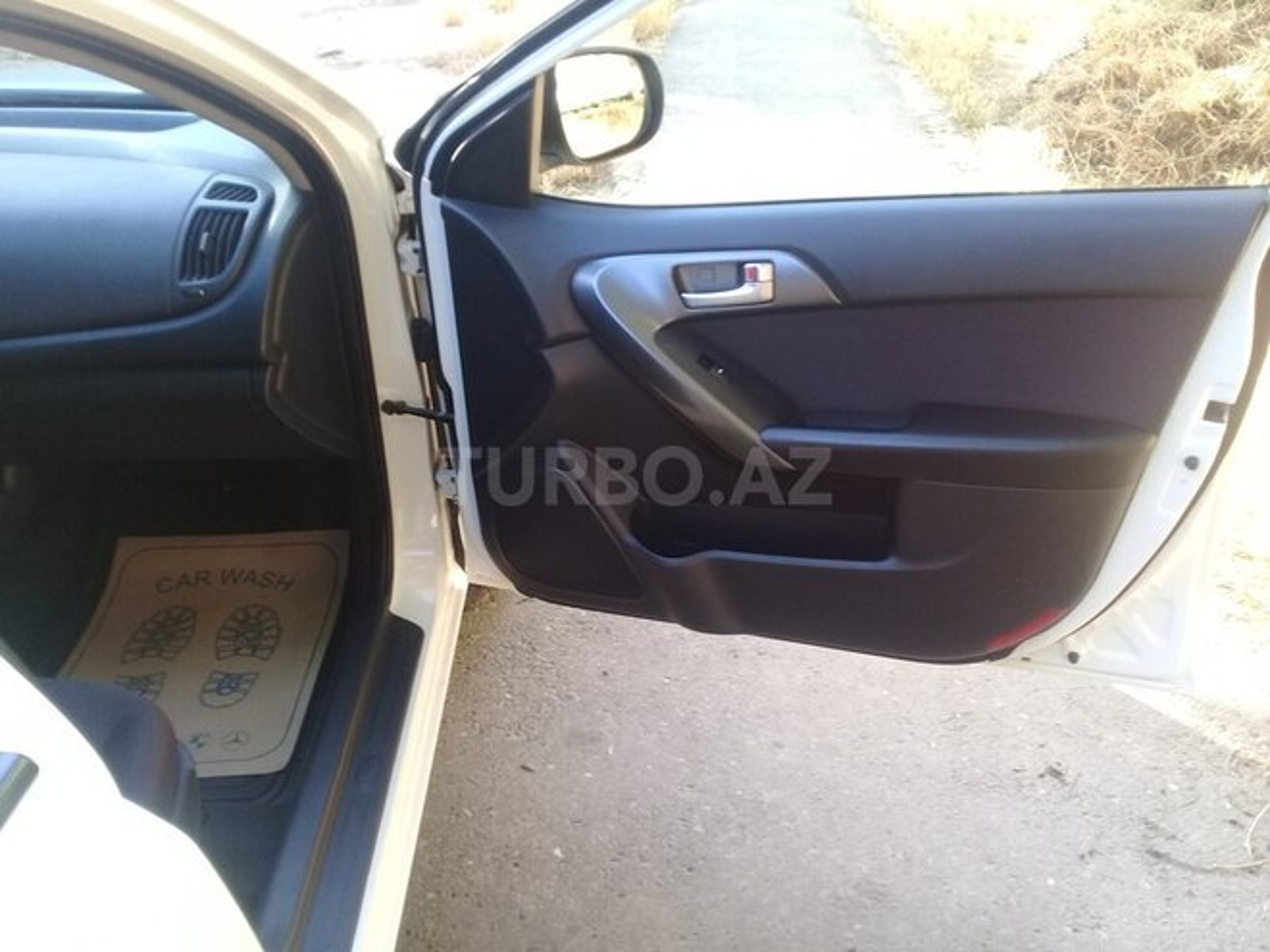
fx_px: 1137
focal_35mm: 31
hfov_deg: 58.4
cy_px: 476
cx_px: 635
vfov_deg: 45.4
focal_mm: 3.3
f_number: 2.2
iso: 50
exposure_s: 1/33
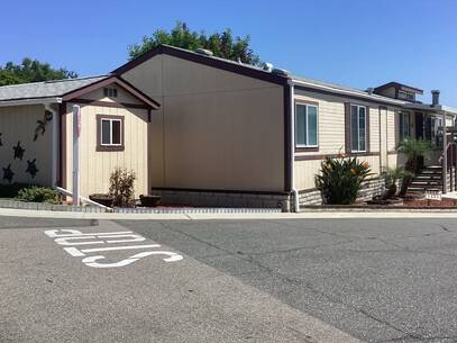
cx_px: 243
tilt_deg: -0.7
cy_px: 142
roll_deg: +0.6
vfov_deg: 36.7
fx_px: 515
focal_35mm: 39
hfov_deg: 47.8
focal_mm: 3.3
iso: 25
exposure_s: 1/1631
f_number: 2.4
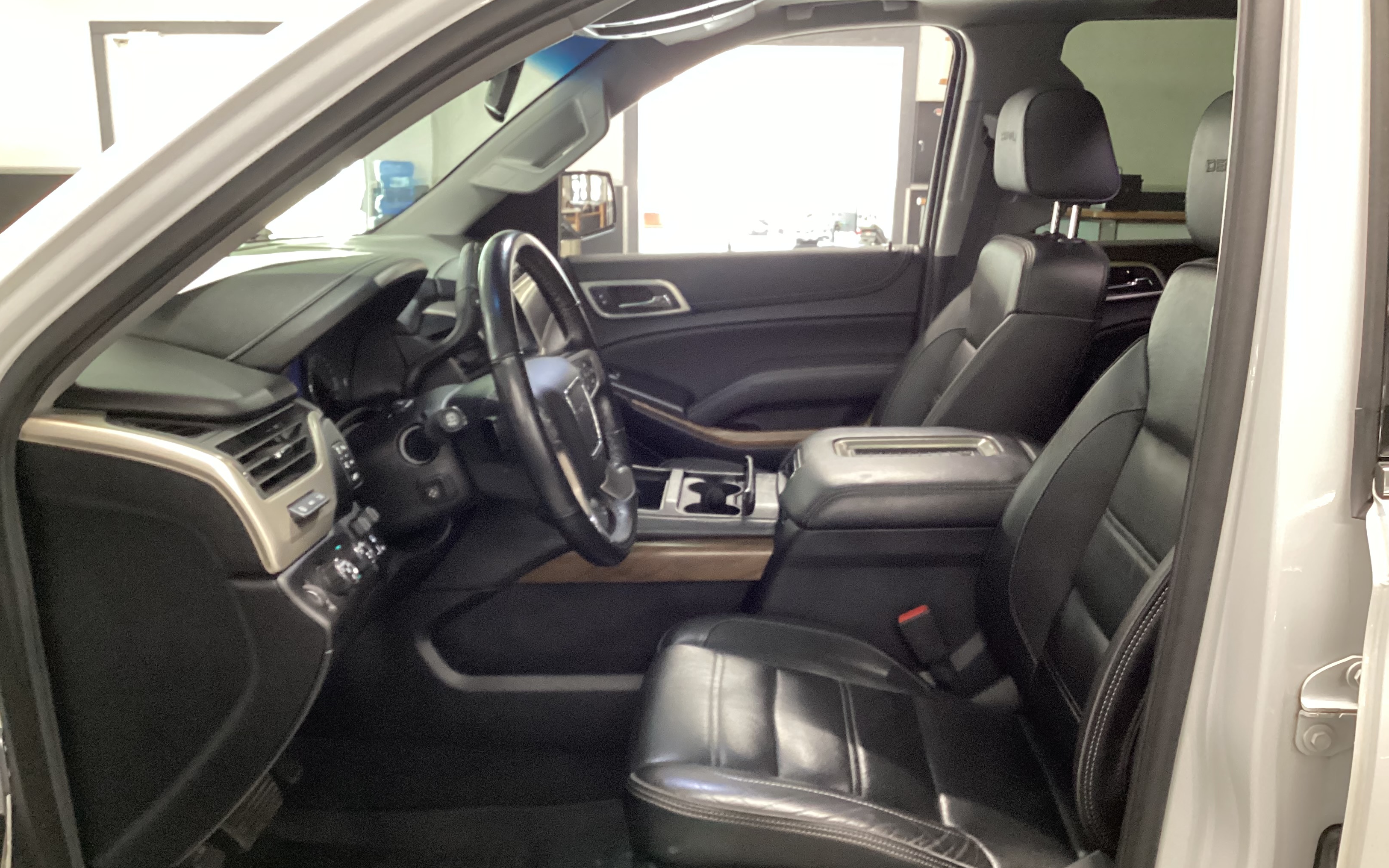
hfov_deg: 58.1
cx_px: 692
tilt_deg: -17.8
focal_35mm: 33
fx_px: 1249
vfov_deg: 38.2
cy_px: 506
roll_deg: -0.6
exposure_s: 1/33
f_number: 2.4
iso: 400
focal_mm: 3.3
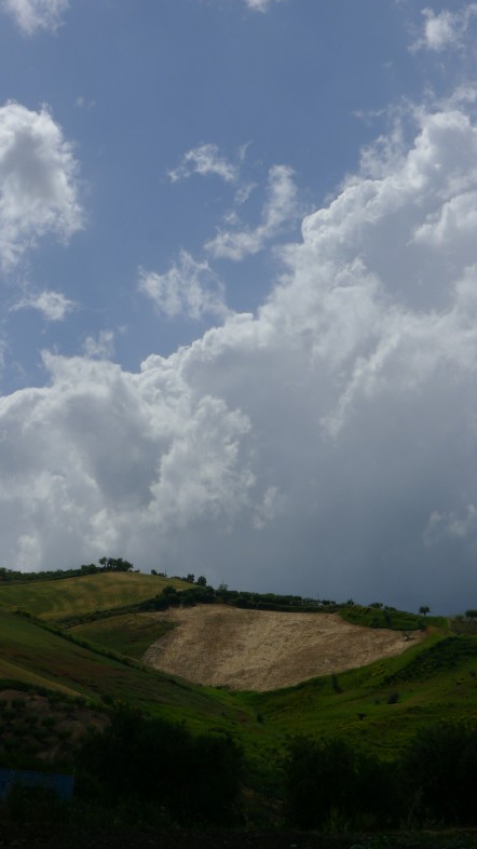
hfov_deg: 18.8
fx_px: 1439
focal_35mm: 64
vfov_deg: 32.8
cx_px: 218
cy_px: 419
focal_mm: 12.8
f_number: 8
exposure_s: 1/800
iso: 80
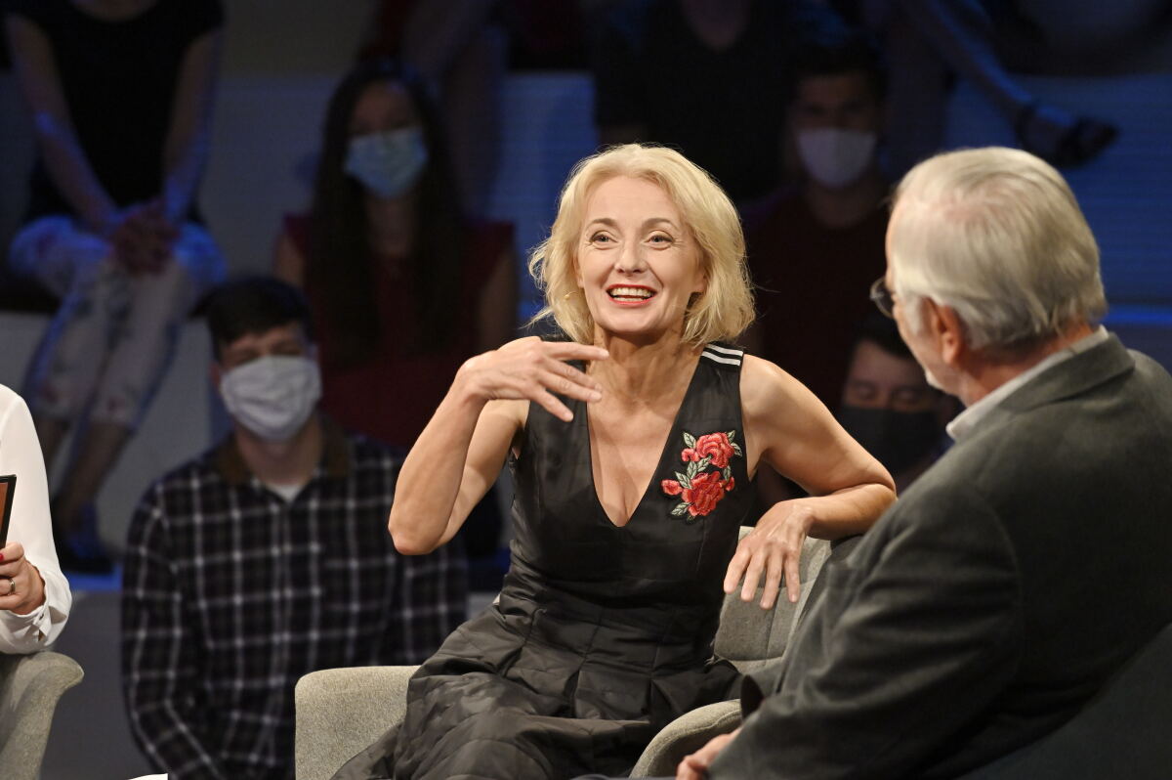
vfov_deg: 6.9
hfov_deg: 10.3
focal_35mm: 200
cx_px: 586
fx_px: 6506
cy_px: 390
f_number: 6.3
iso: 5000
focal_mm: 200
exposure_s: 1/250
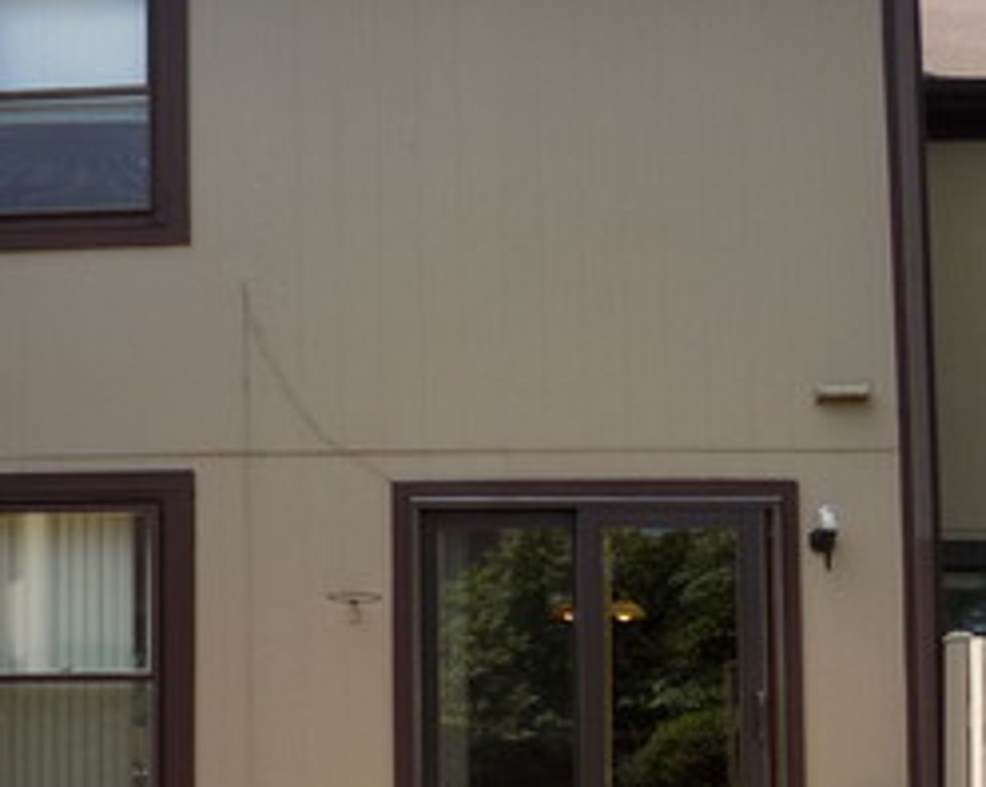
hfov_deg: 31.6
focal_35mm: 58
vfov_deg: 25.7
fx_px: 1691
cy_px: 632
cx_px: 191
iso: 80
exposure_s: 1/400
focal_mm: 4
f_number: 3.1
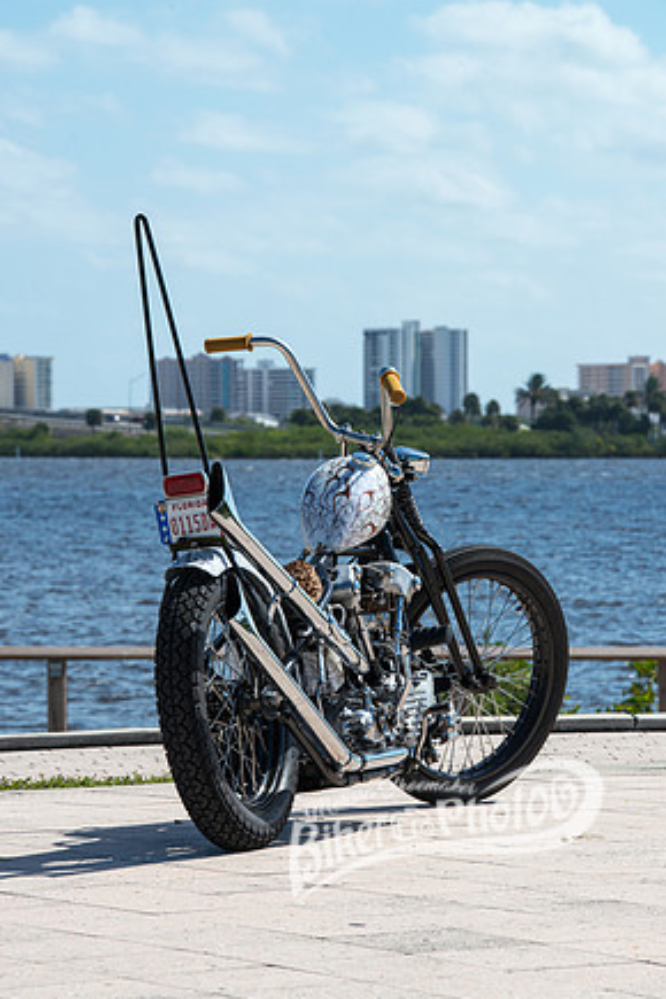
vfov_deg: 11.7
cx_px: 326
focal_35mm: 176
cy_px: 503
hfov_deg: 7.8
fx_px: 4884
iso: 400
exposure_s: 1/1000
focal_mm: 170
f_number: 8
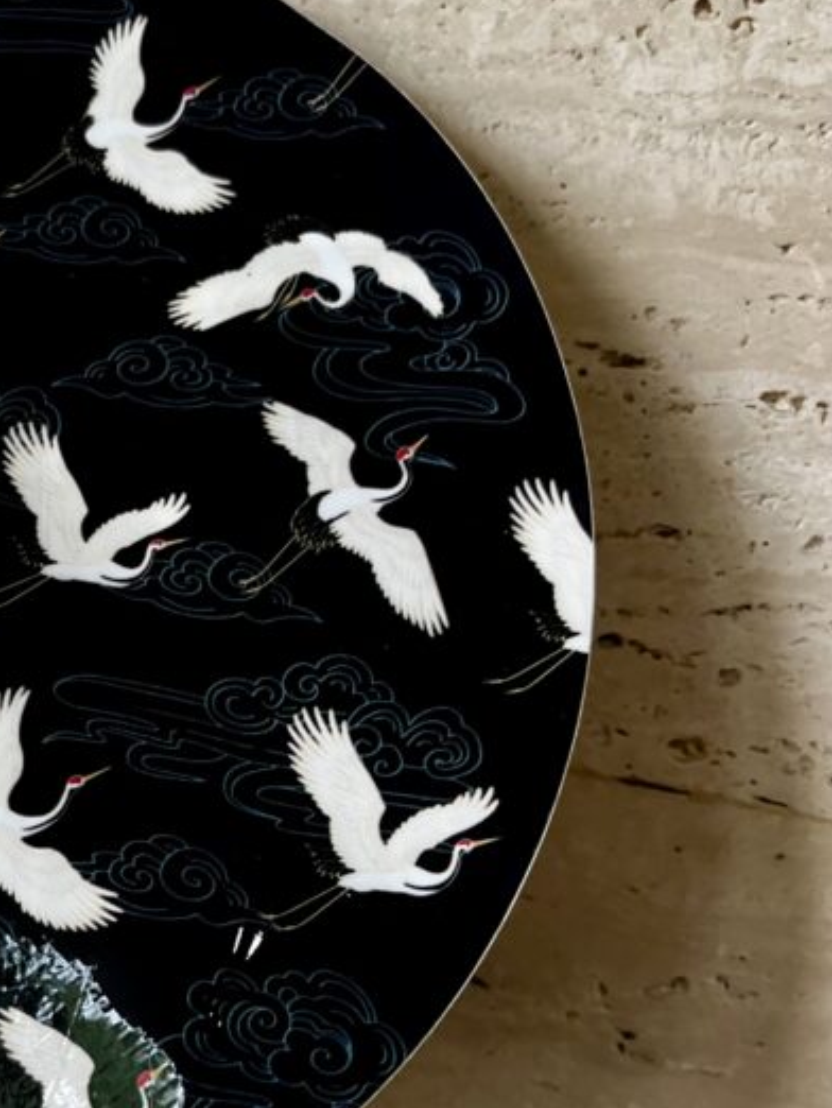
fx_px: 1633
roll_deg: -5.7
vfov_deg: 37.3
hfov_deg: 27.2
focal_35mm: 51
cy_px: 671
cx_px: 23
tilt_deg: -15.1
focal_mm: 5.1
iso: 125
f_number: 1.6
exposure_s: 1/100
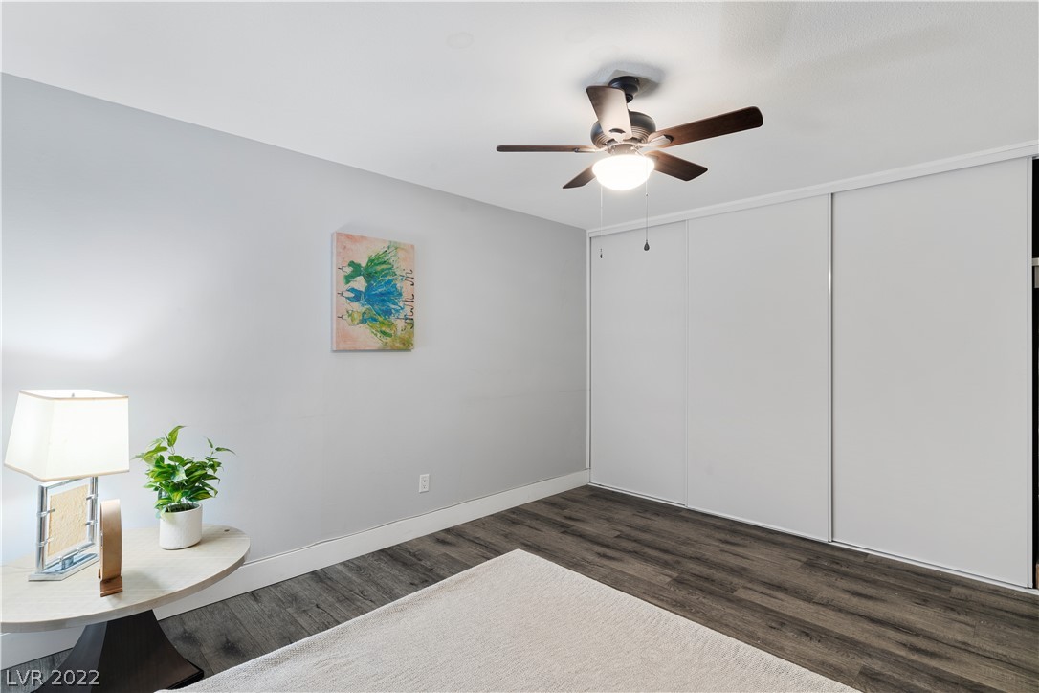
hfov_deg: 93.3
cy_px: 346
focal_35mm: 17
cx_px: 520
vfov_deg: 70.4
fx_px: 491
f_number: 11
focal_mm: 17
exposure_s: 4
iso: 100
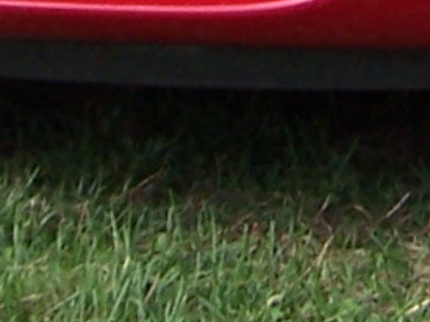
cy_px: -602
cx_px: 427
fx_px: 3514
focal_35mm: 283
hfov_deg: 7.0
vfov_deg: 5.0
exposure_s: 1/350
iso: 80
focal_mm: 6.3
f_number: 2.8
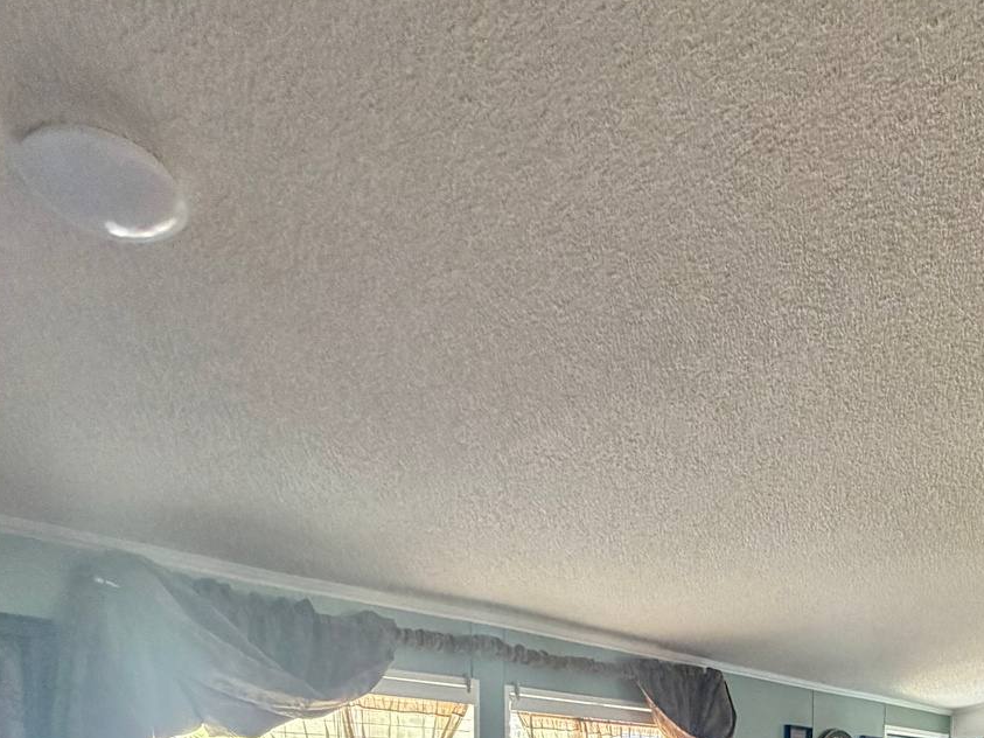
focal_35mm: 34
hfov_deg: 49.8
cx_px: 826
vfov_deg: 33.8
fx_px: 966
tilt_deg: -5.4
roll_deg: -1.3
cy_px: 885
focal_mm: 2.22
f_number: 2.2
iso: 320
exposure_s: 1/74
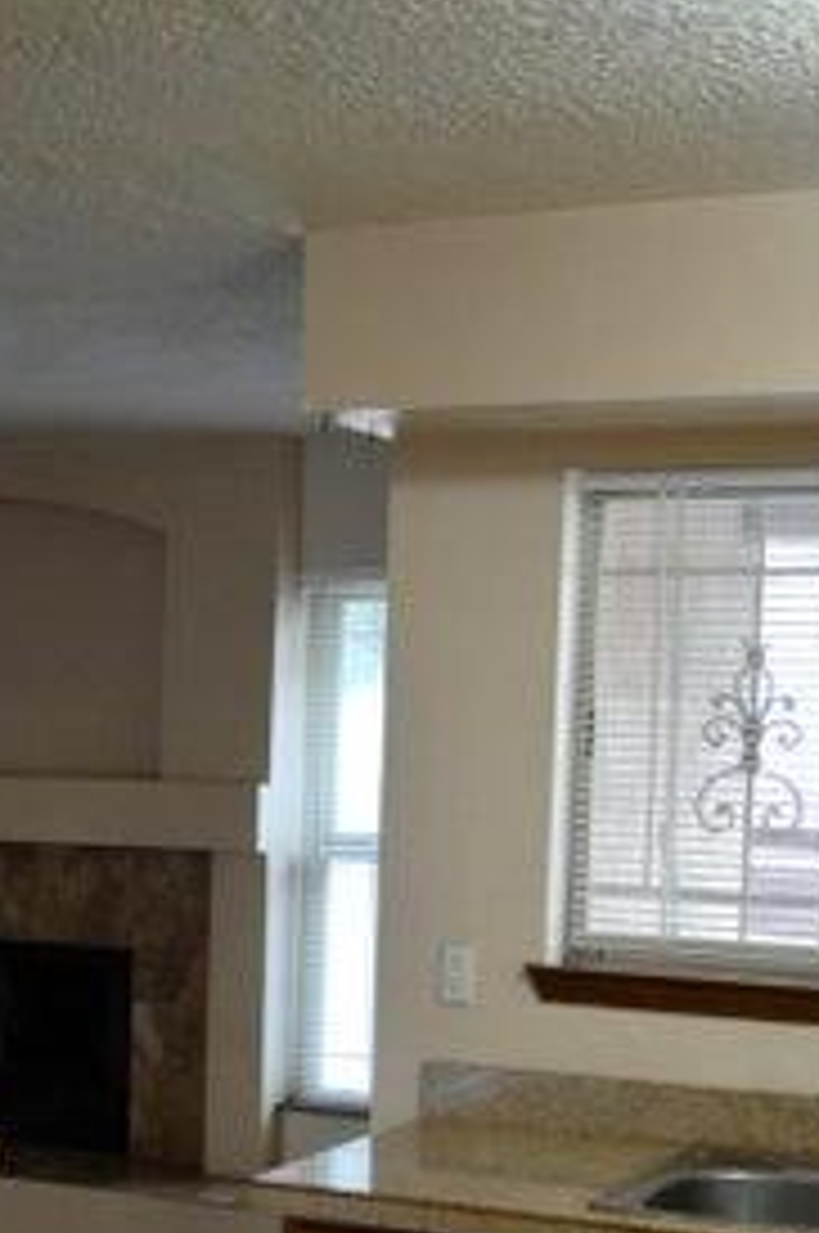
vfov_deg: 31.3
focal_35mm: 63
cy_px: 936
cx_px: 232
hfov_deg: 21.4
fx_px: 2155
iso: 640
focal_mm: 24
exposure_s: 1/30
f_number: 3.5
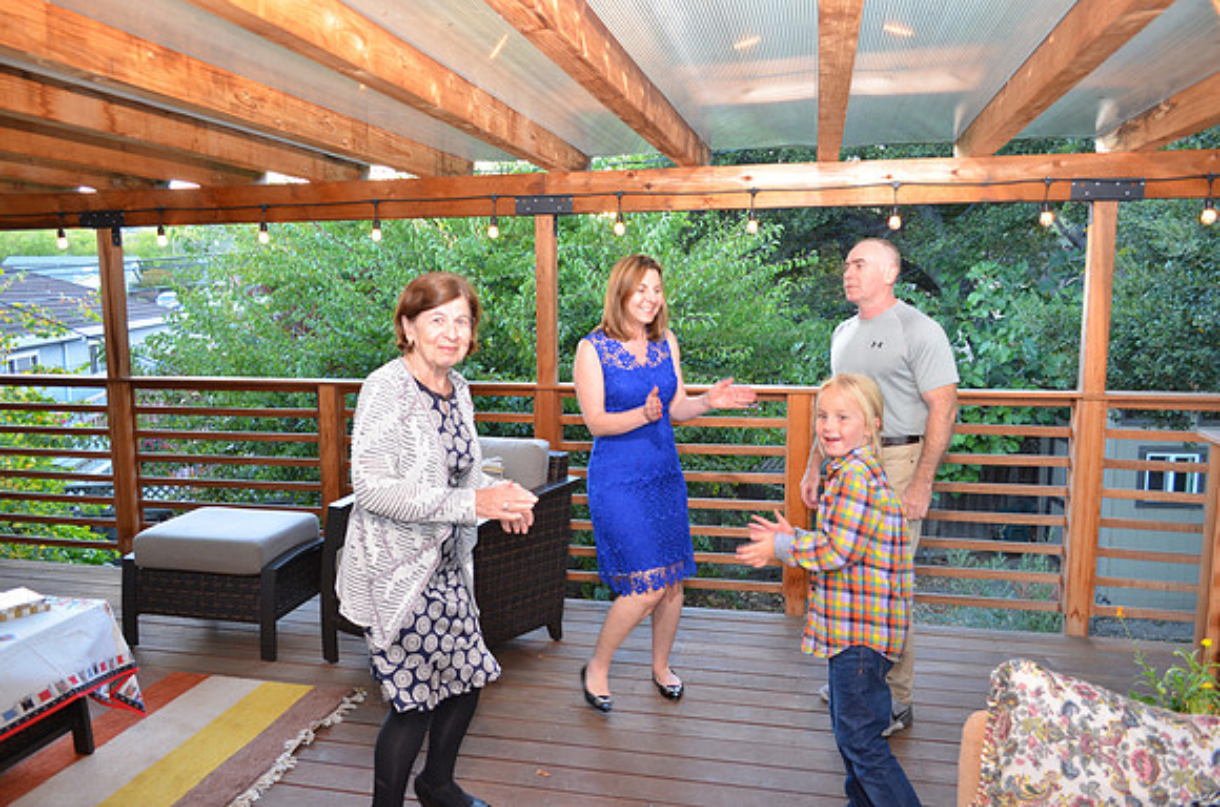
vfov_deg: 47.7
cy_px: 404
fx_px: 913
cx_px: 610
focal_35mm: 27
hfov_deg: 67.5
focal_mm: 18
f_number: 4
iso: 720
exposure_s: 1/60
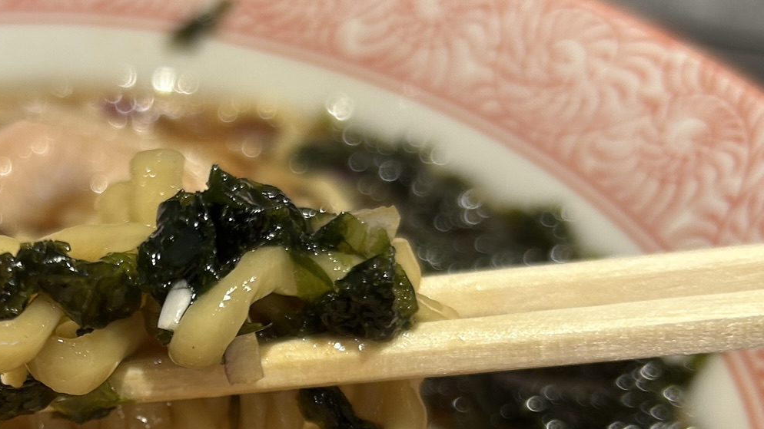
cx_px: 131
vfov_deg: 20.6
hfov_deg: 35.2
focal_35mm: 57
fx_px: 1155
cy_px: 391
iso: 80
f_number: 1.5
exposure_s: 1/119
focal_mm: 5.7
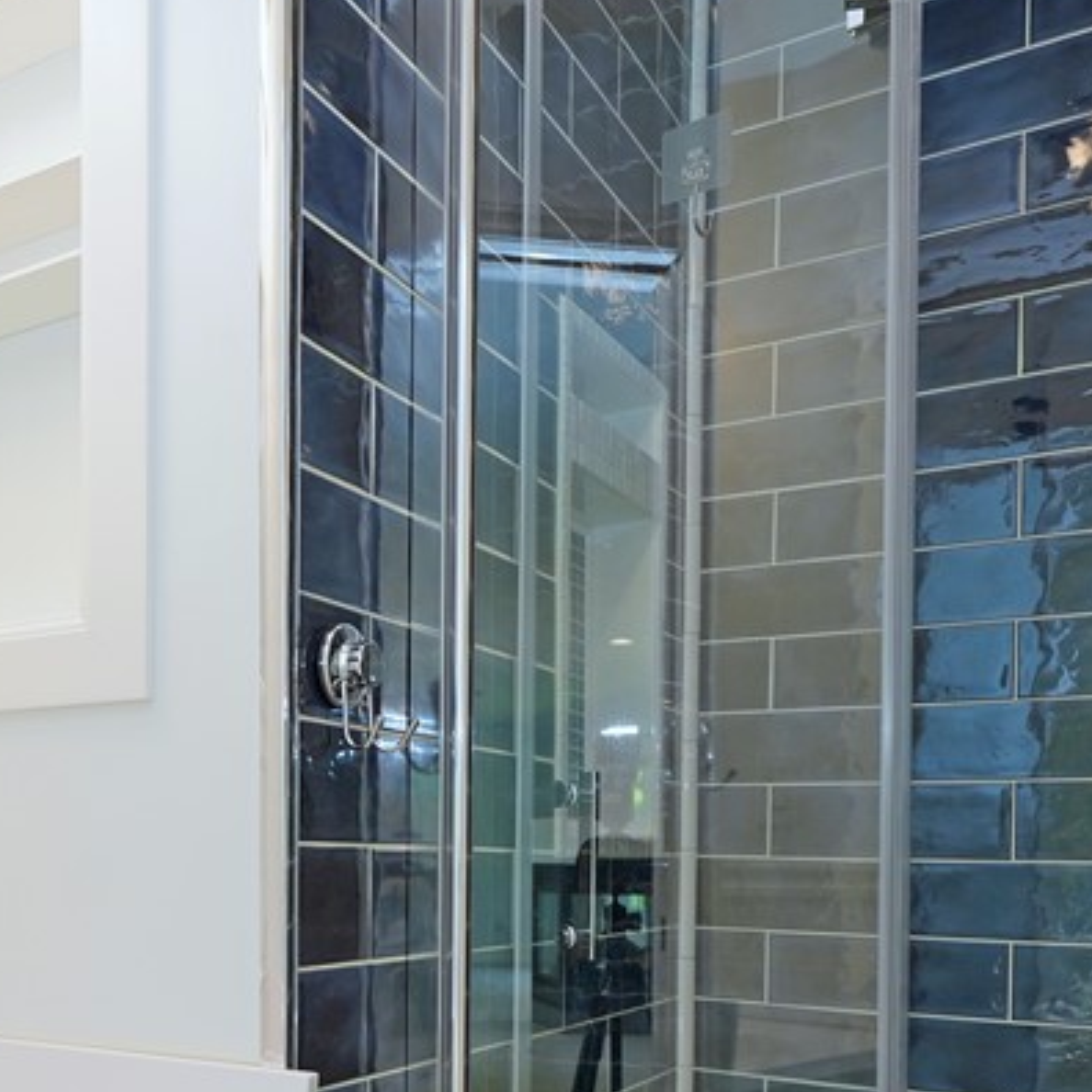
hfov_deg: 46.0
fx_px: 1249
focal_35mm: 35
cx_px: 309
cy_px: 869
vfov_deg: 45.0
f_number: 4
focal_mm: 15
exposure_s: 1/125
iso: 800
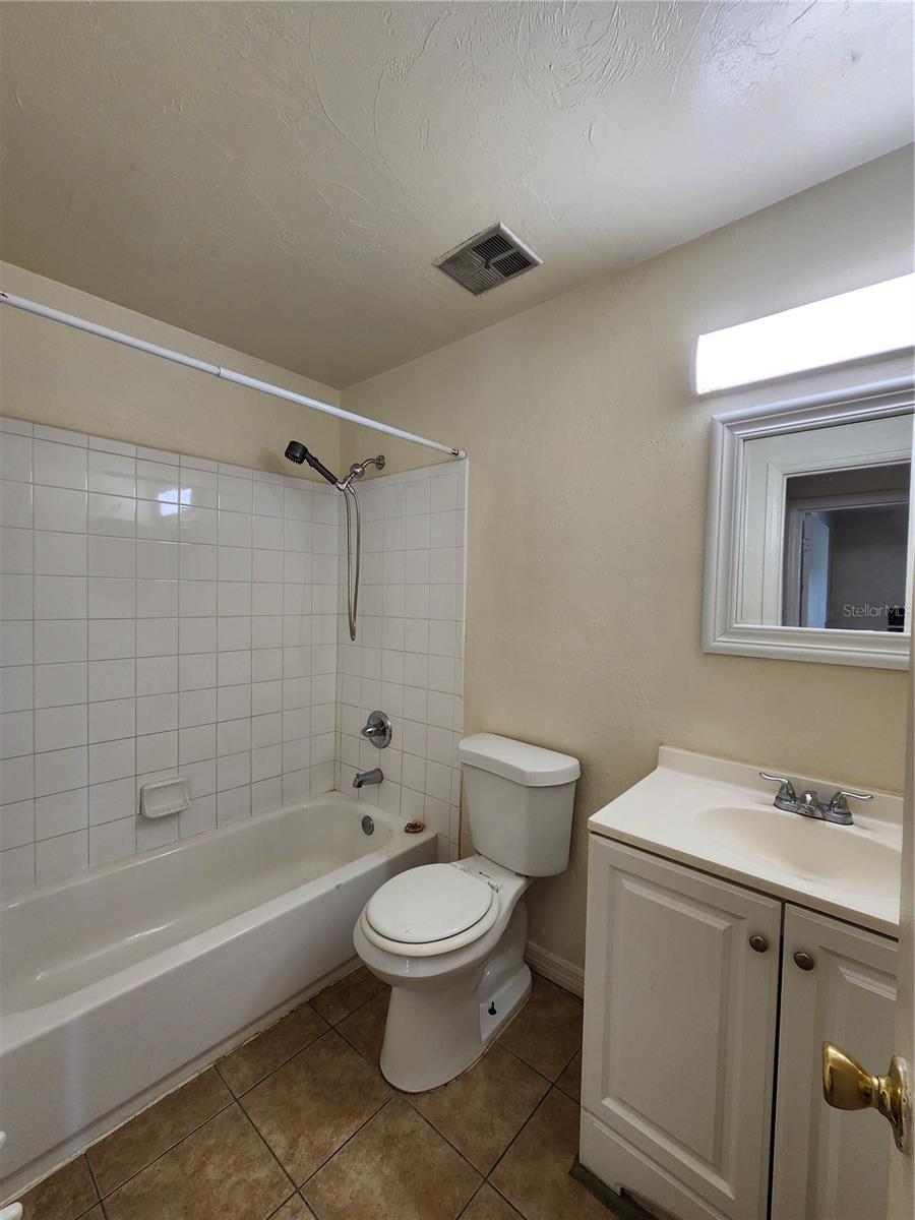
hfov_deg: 89.9
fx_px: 458
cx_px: 458
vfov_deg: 106.2
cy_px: 610
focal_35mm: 13
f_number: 2.2
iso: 100
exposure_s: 1/60
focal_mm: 2.2
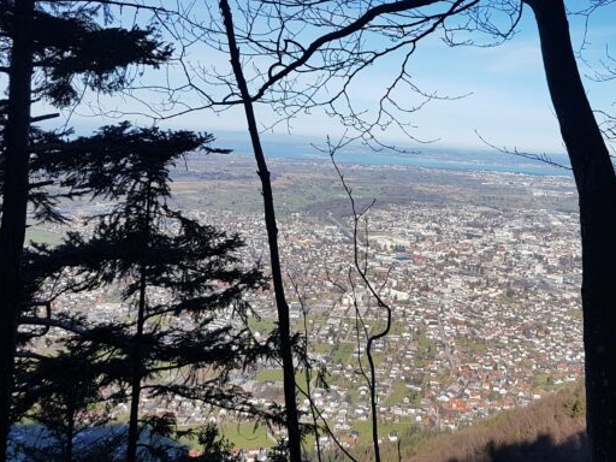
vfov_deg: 36.2
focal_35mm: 39
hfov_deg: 46.6
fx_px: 694
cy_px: 136
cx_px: 438
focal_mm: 4.2
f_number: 1.7
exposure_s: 1/2360
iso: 40
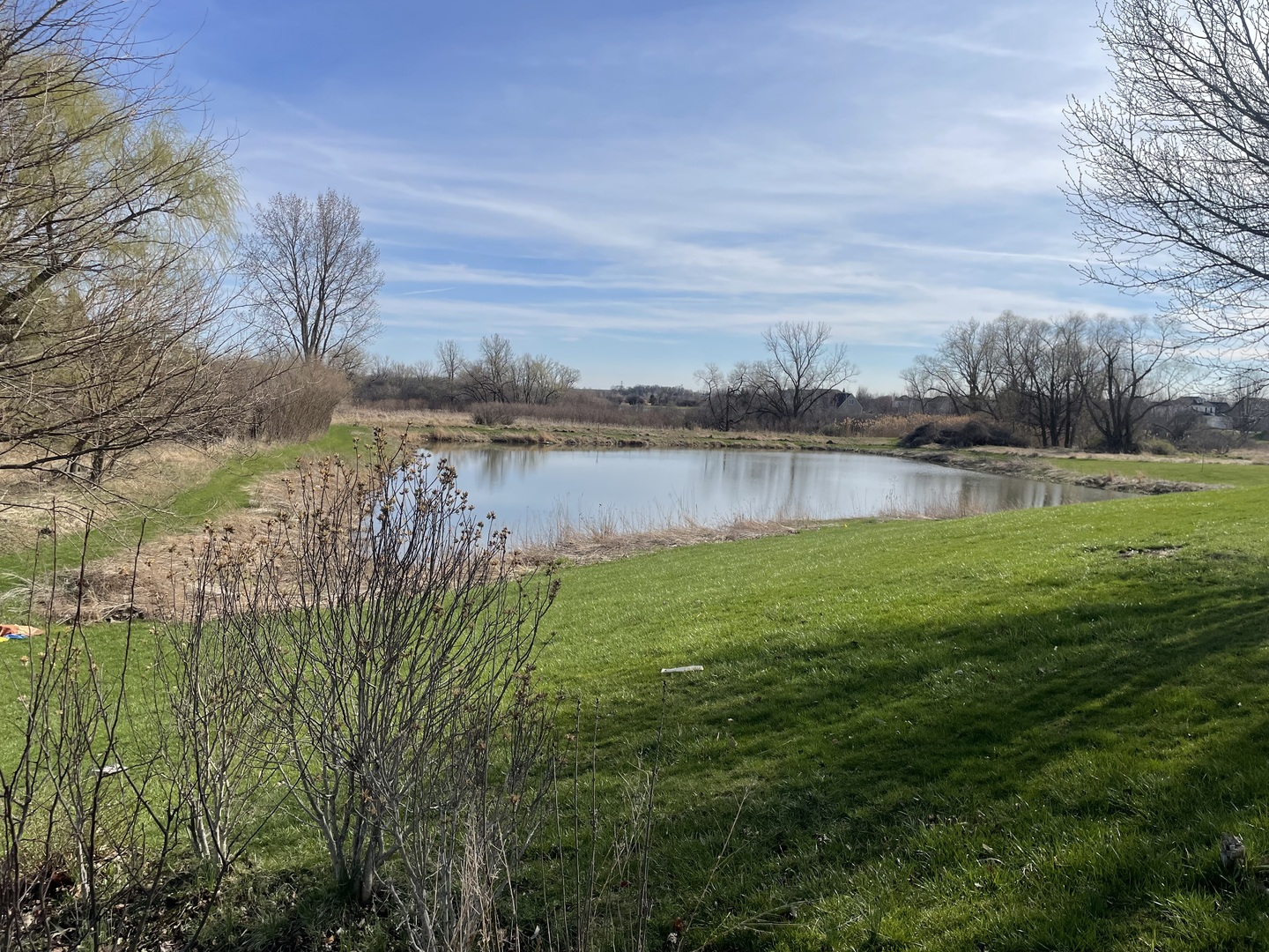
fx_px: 953
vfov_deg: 53.1
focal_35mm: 26
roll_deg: -2.2
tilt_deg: -5.6
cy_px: 476
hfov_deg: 67.3
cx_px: 634
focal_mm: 4.2
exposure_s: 1/5291
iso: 32
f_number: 1.6
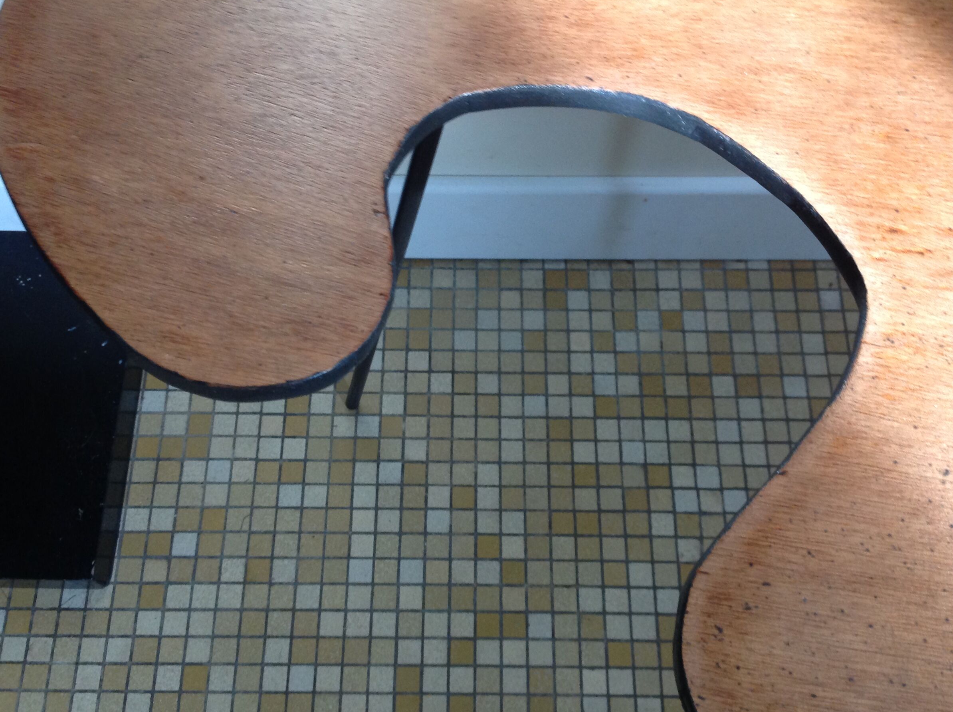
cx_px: 473
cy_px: 377
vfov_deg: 37.6
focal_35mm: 38
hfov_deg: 49.0
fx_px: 1045
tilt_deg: -67.9
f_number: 2.4
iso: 160
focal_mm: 4.28
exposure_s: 1/15
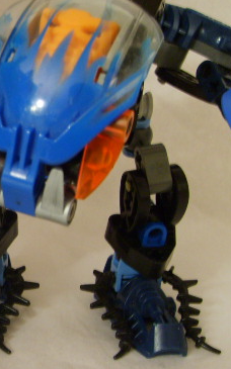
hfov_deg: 18.8
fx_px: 655
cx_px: -56
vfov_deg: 31.5
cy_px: 200
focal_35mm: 65
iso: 140
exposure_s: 1/3
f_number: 2.8
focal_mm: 5.8
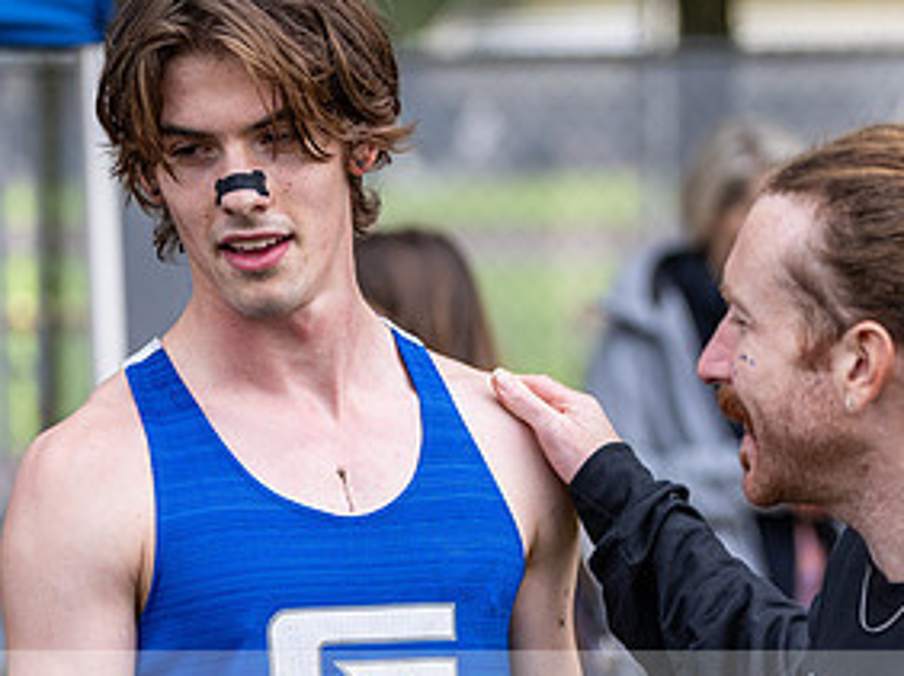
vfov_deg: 6.4
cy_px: 347
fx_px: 6080
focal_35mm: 233
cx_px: 396
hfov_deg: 8.5
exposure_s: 1/1000
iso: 360
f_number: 2.8
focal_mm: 95
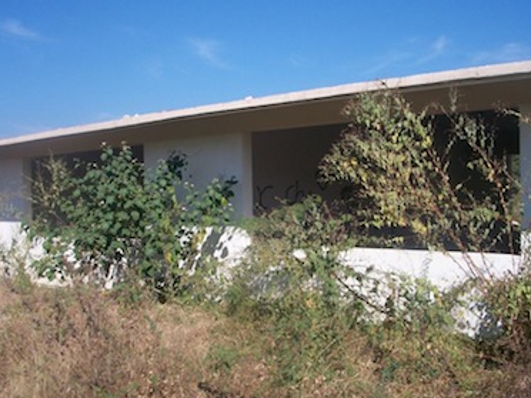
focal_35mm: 47
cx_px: 263
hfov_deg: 40.4
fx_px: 721
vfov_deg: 30.8
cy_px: 230
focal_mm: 6.3
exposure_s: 1/400
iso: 80
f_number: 5.6
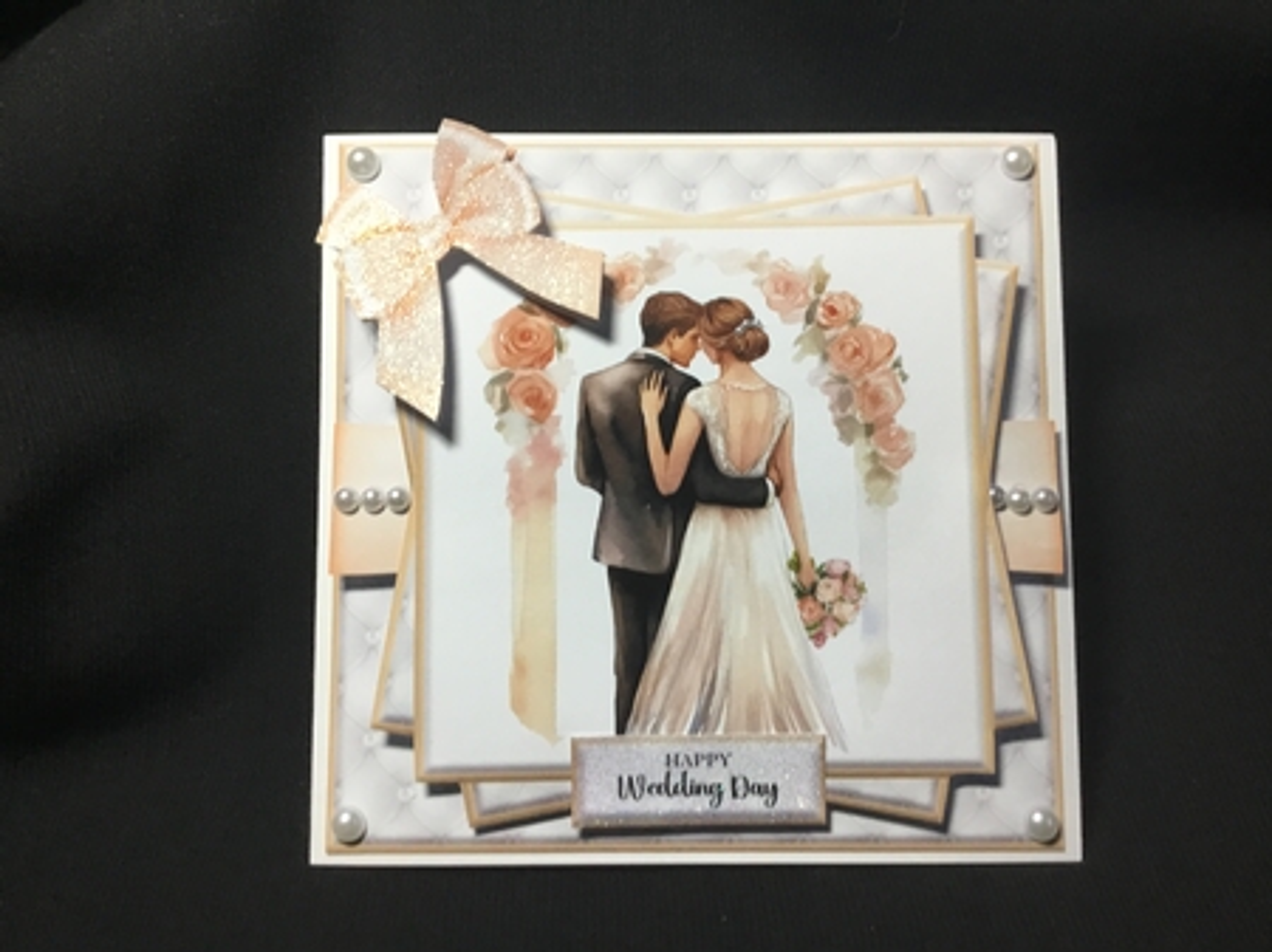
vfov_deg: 45.4
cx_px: 636
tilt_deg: -31.2
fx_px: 1139
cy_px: 476
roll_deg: +0.8
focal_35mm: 31
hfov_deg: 58.4
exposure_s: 1/33
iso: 50
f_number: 2.4
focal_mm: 3.3
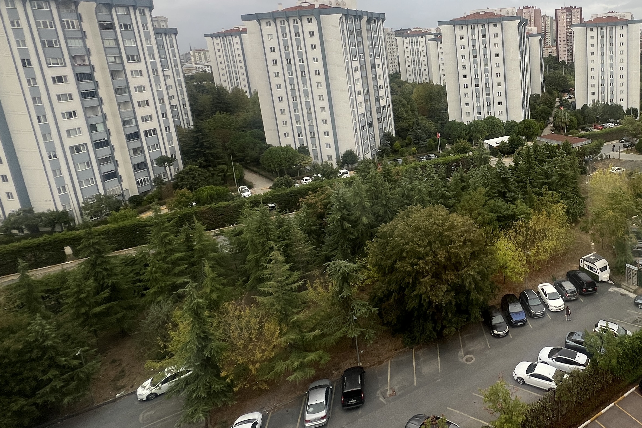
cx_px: 505
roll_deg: +3.8
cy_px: 132
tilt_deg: -11.4
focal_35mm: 23
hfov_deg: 69.4
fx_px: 410
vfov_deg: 53.7
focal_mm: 1.57
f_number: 1.8
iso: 32
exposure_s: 1/104
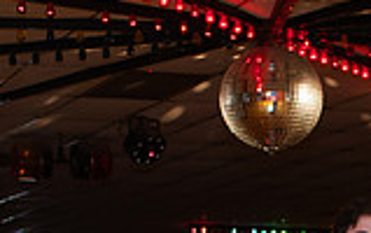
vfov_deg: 7.7
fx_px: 1681
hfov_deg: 12.3
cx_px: 450
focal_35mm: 166
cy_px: 414
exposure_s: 1/200
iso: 1000
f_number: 3.2
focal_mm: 35
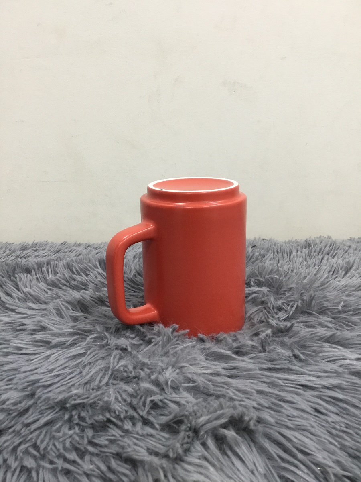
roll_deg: +0.6
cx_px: 180
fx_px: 431
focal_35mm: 31
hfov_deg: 45.4
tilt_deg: -15.2
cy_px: 241
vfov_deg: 58.4
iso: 125
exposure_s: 1/33
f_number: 2.4
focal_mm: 3.3
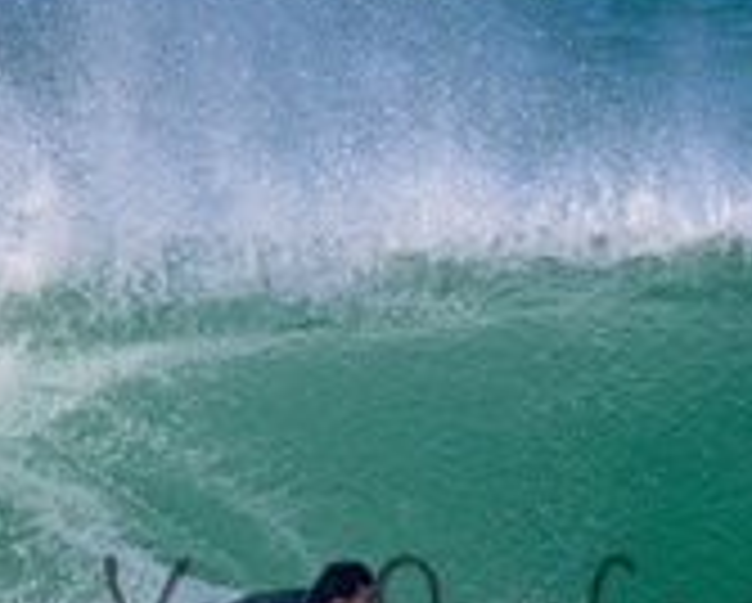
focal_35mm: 2609
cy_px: 587
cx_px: 567
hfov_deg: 0.7
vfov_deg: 0.6
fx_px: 58135
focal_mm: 800
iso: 2000
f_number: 11
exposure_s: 1/2000
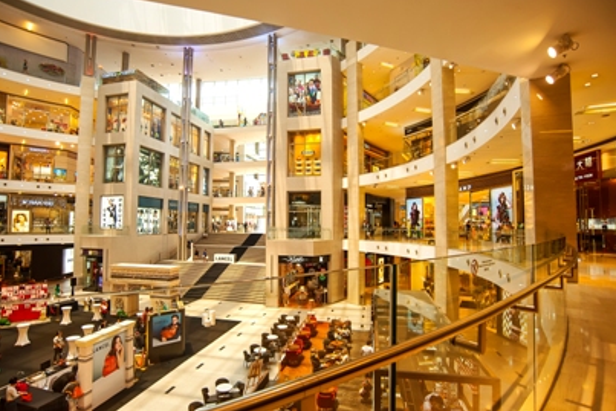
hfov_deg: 86.8
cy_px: 209
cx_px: 293
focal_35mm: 19
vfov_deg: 64.6
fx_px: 325
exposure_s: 1/80
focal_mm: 18
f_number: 5.6
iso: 640
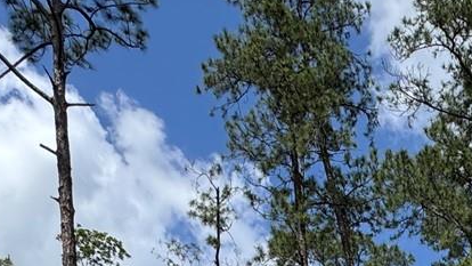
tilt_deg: -0.5
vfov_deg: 14.0
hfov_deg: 31.9
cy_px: 643
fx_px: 739
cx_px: 499
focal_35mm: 59
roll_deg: +0.8
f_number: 2.2
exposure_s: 1/1672
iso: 40
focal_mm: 2.22
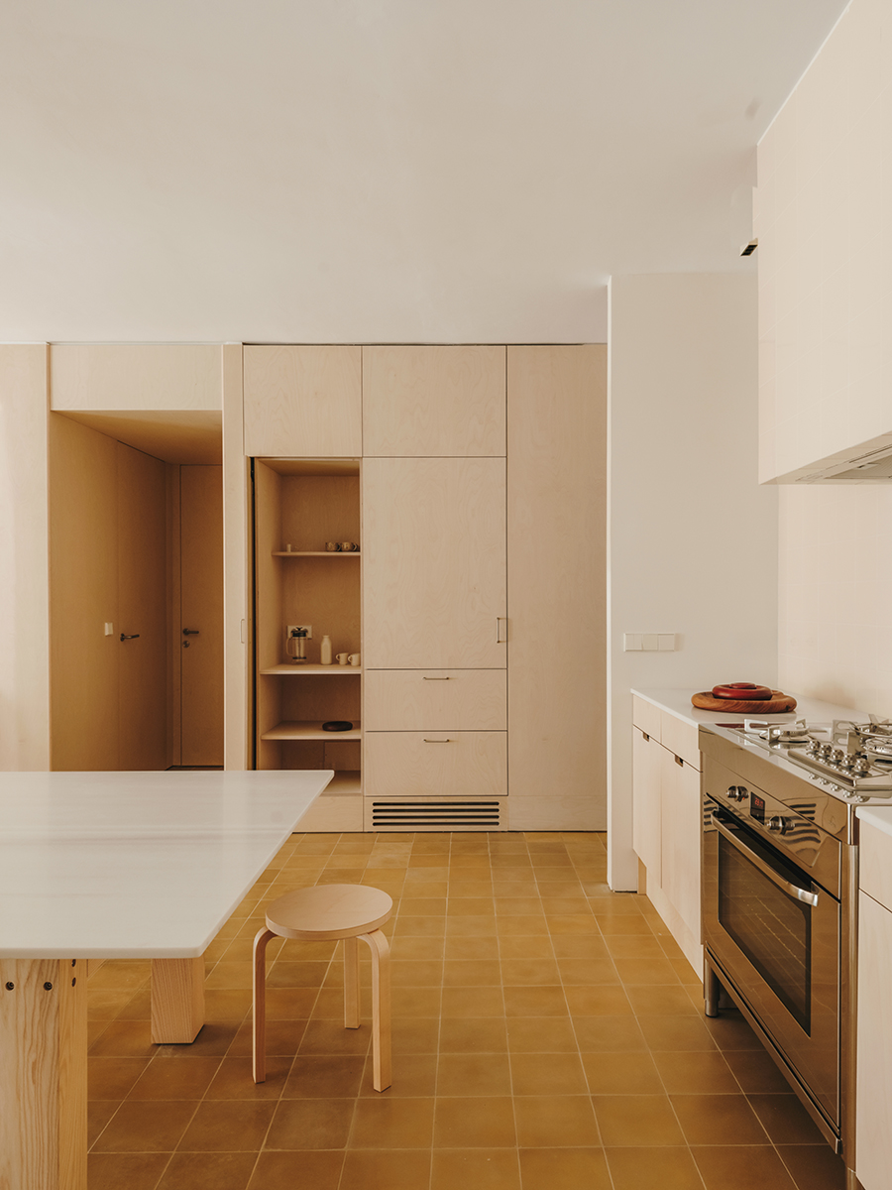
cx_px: 446
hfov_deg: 58.9
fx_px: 790
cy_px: 595
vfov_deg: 73.9
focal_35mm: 23
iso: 500
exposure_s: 1/3
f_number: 16
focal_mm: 29.1
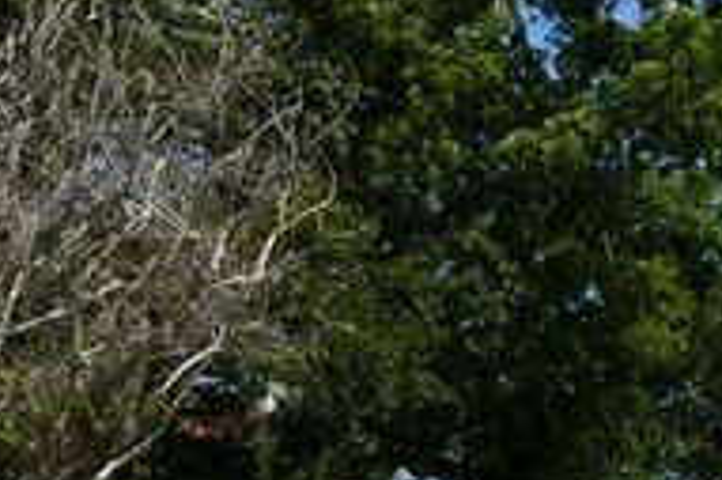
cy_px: 797
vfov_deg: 8.3
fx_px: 3226
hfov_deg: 12.6
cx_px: 756
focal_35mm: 161
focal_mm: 24
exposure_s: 1/320
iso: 100
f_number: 9
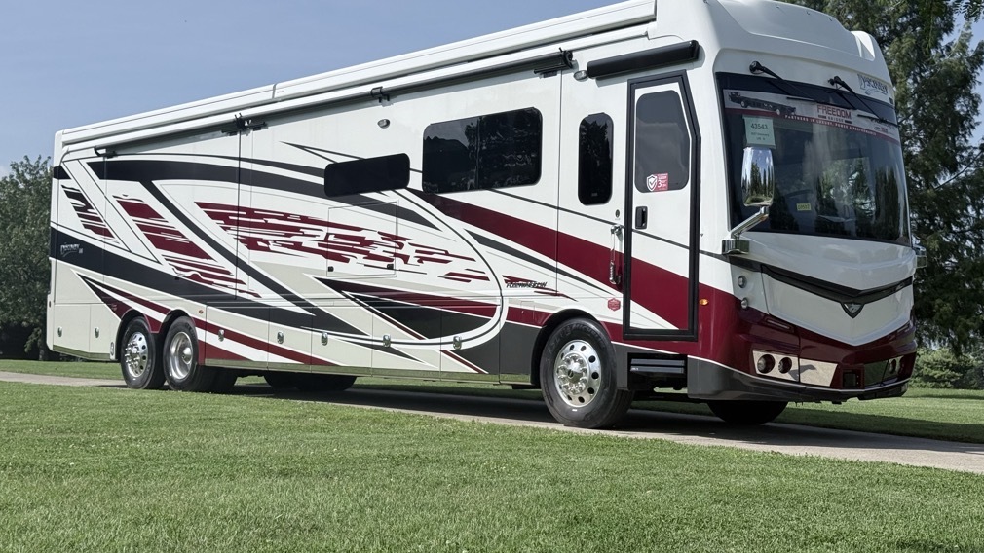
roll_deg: -0.2
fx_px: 1383
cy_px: 265
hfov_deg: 39.2
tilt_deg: +5.3
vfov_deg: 22.6
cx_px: 491
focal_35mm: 53
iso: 64
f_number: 1.78
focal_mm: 6.76
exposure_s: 1/9901
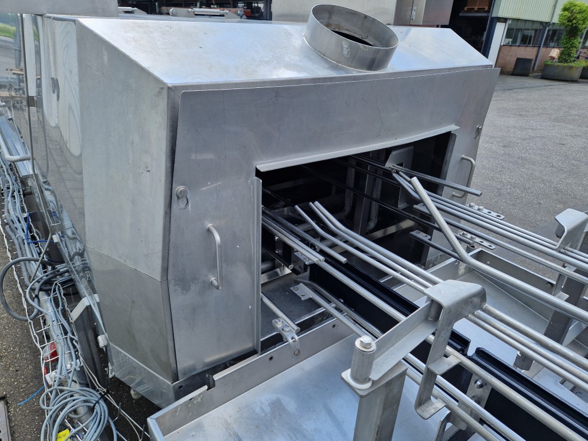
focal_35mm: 23
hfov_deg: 73.9
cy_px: 220
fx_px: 391
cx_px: 294
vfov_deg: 58.9
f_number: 1.8
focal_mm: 5.4
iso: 50
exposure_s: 1/728
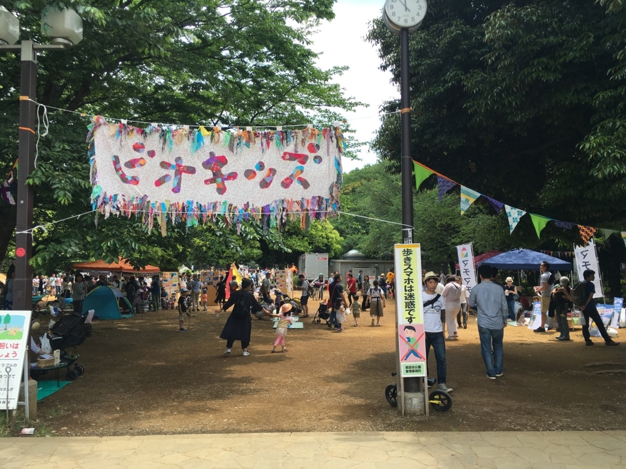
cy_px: 234
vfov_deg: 48.2
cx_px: 313
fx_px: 524
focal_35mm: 29
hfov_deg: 61.7
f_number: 2.2
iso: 25
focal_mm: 4.15
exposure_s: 1/561
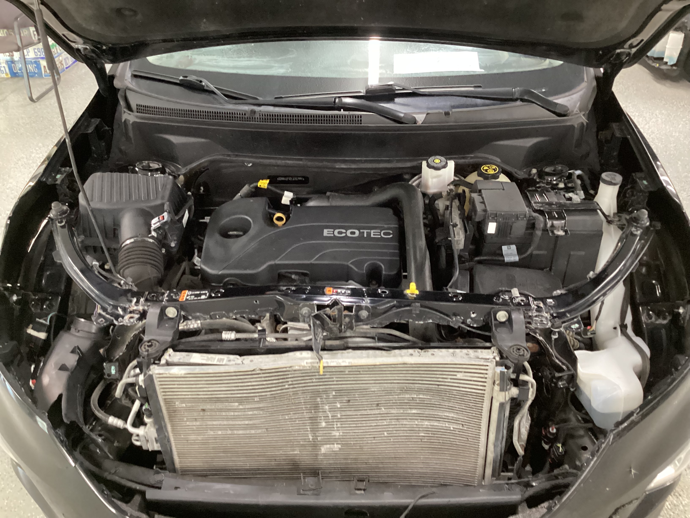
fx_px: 618
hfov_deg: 58.4
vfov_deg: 45.4
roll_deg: +0.2
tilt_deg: -34.4
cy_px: 259
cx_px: 345
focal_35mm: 31
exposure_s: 1/25
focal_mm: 3.3
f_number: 2.4
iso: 500
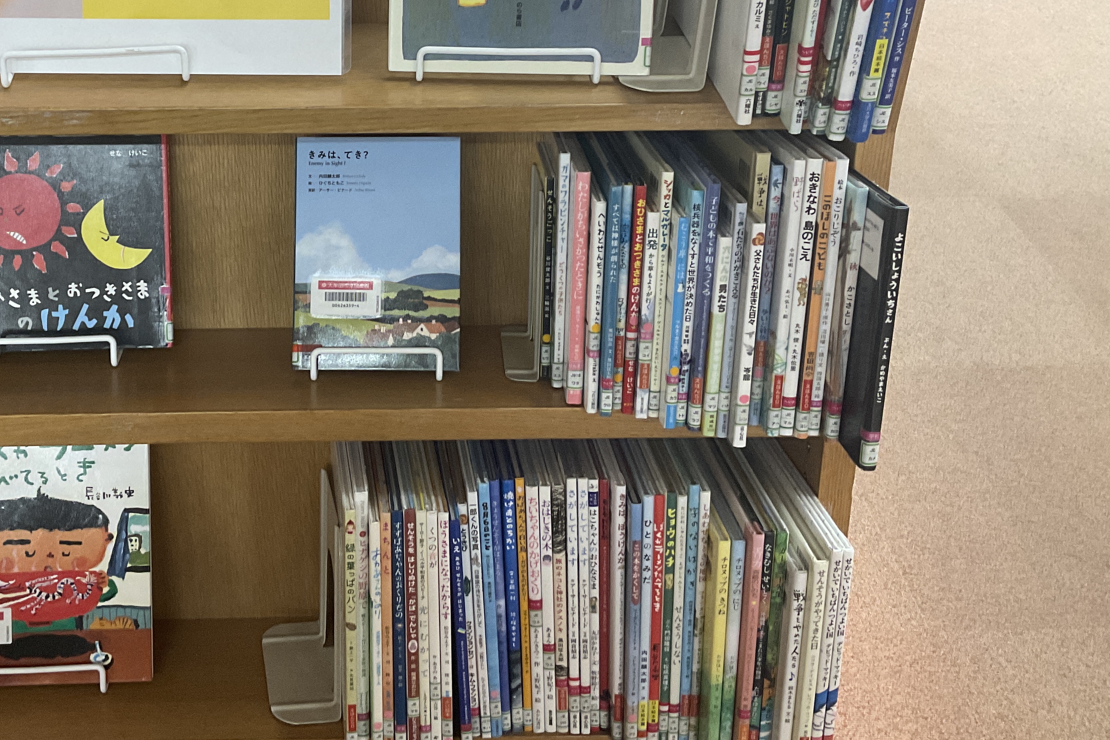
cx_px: 367
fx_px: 1326
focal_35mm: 43
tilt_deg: -30.5
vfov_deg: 30.8
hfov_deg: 44.7
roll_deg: +1.6
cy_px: 220
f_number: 1.8
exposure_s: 1/50
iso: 160
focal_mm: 3
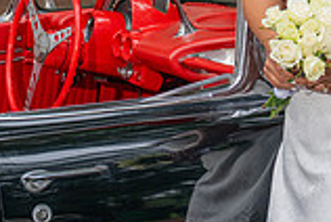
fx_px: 1787
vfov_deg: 7.0
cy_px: -56
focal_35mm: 194
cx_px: 281
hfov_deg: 10.5
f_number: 4.5
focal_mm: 53
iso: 200
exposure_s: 1/200
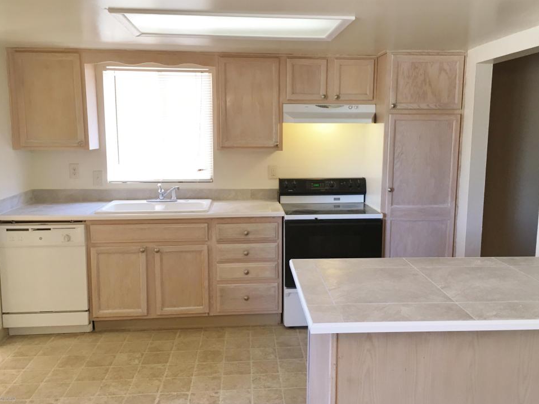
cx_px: 286
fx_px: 483
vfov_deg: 45.4
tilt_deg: -7.5
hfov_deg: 58.3
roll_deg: -1.8
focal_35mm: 31
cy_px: 196
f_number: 2.2
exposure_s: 1/30
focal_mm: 4.15
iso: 40
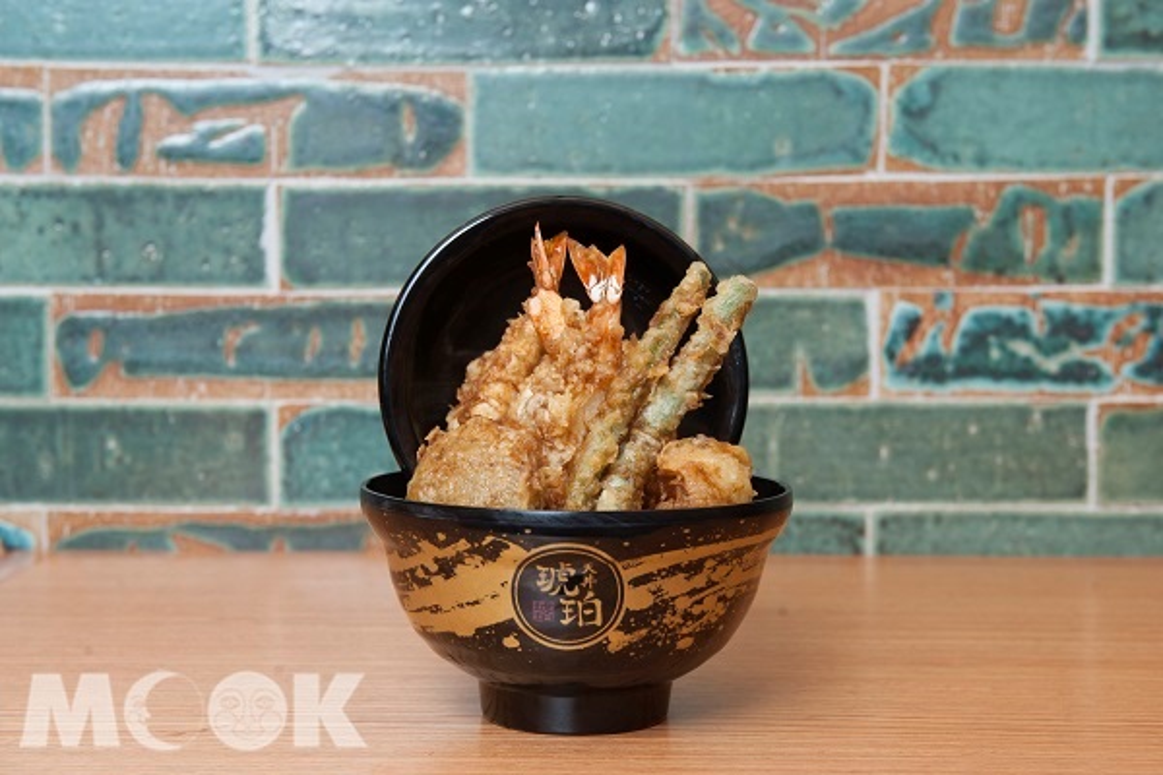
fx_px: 1938
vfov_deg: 22.6
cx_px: 582
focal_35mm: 60
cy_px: 388
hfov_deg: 33.4
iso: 400
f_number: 8
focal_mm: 60
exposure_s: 1/50
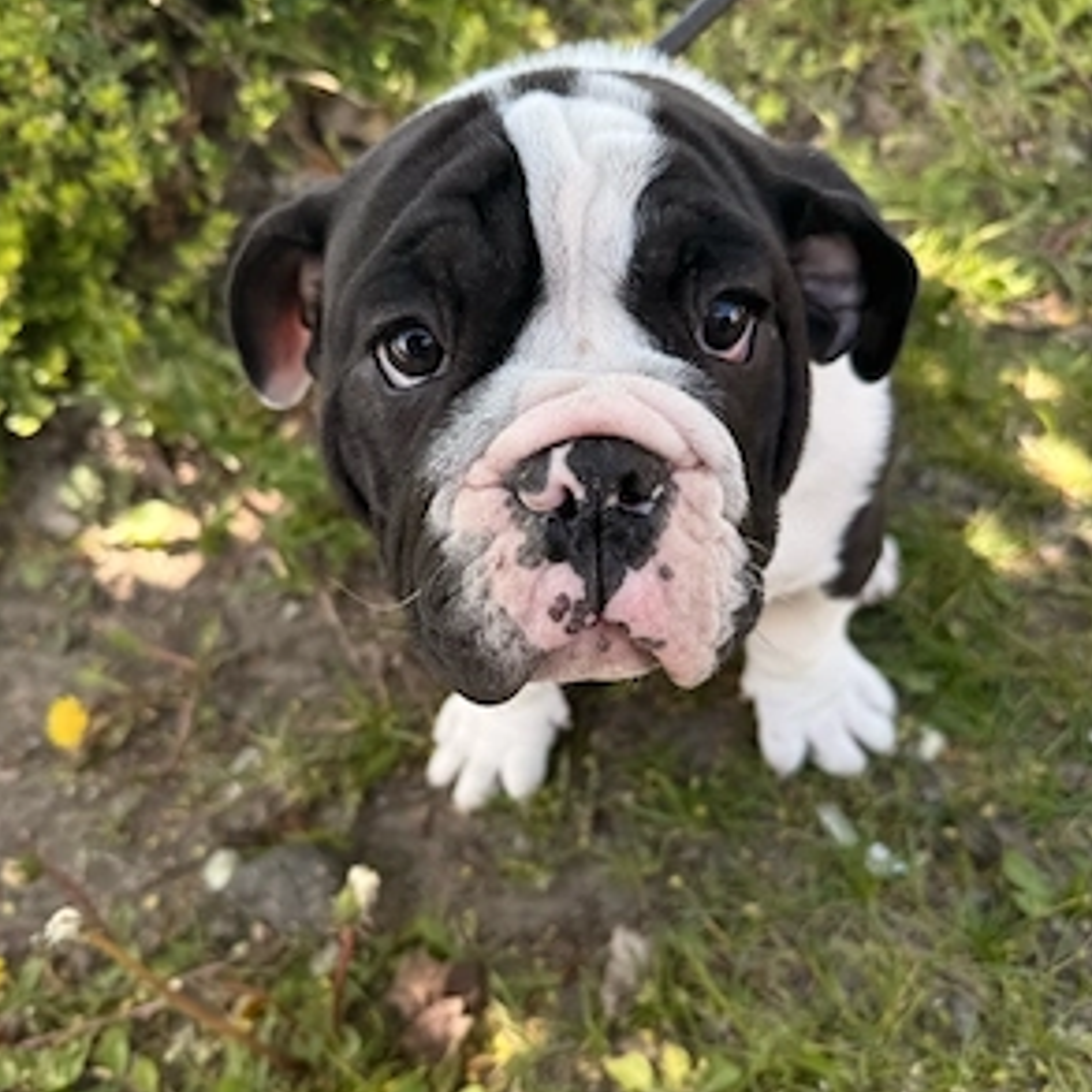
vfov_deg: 55.5
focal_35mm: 29
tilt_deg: -49.1
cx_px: 540
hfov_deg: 55.6
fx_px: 1035
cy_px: 607
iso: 80
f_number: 1.78
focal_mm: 6.76
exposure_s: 1/374
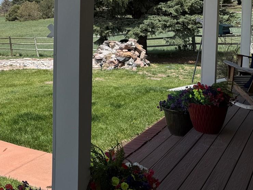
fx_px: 380
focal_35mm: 52
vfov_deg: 27.2
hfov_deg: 33.4
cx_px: -6
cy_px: 24
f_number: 1.78
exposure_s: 1/6173
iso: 80
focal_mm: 6.76
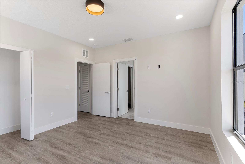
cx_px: 122
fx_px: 116
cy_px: 82
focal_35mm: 17
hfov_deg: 93.3
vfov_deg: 70.5
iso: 400
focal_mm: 17
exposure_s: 1/20
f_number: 8
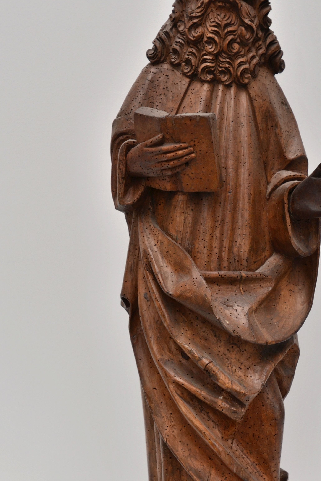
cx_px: 228
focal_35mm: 72
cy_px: 259
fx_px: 963
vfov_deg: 28.1
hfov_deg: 18.8
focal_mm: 30
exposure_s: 1/60
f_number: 5.6
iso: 320
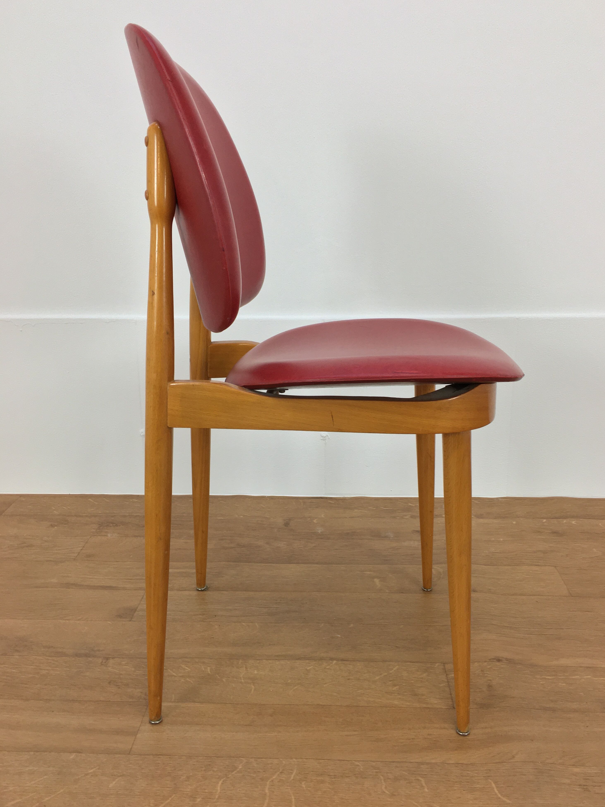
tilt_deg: -15.5
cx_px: 306
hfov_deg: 46.8
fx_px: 699
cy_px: 404
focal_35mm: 30
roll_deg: +0.6
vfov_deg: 60.0
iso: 40
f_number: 2.2
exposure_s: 1/33
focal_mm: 4.15
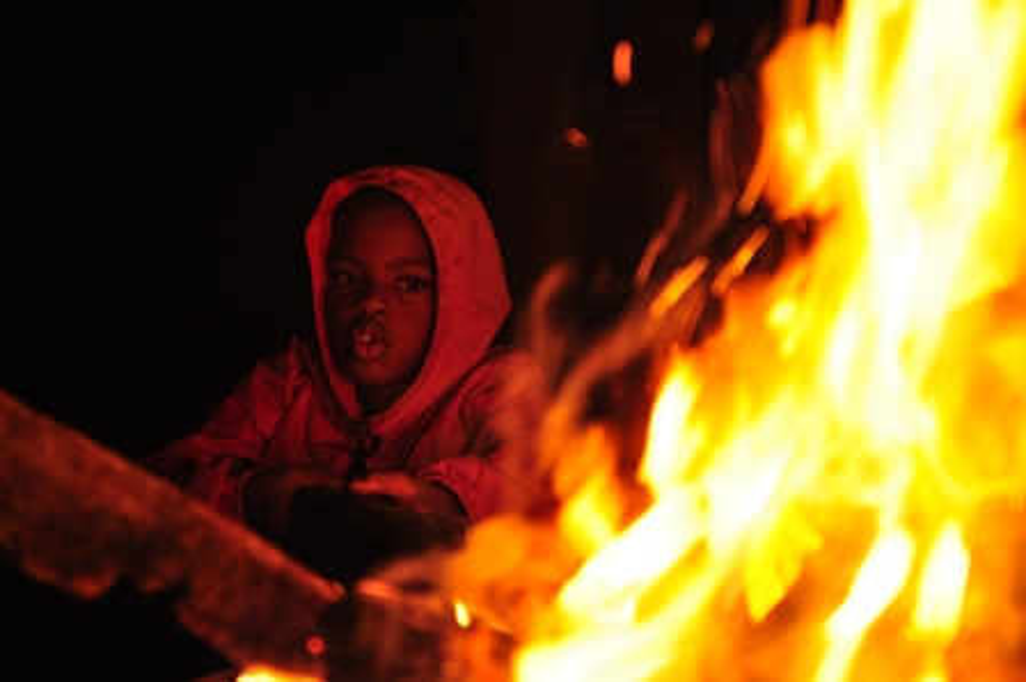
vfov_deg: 18.2
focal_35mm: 75
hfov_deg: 27.0
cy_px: 341
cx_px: 513
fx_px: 2136
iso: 1000
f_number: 3.5
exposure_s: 1/50
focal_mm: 50
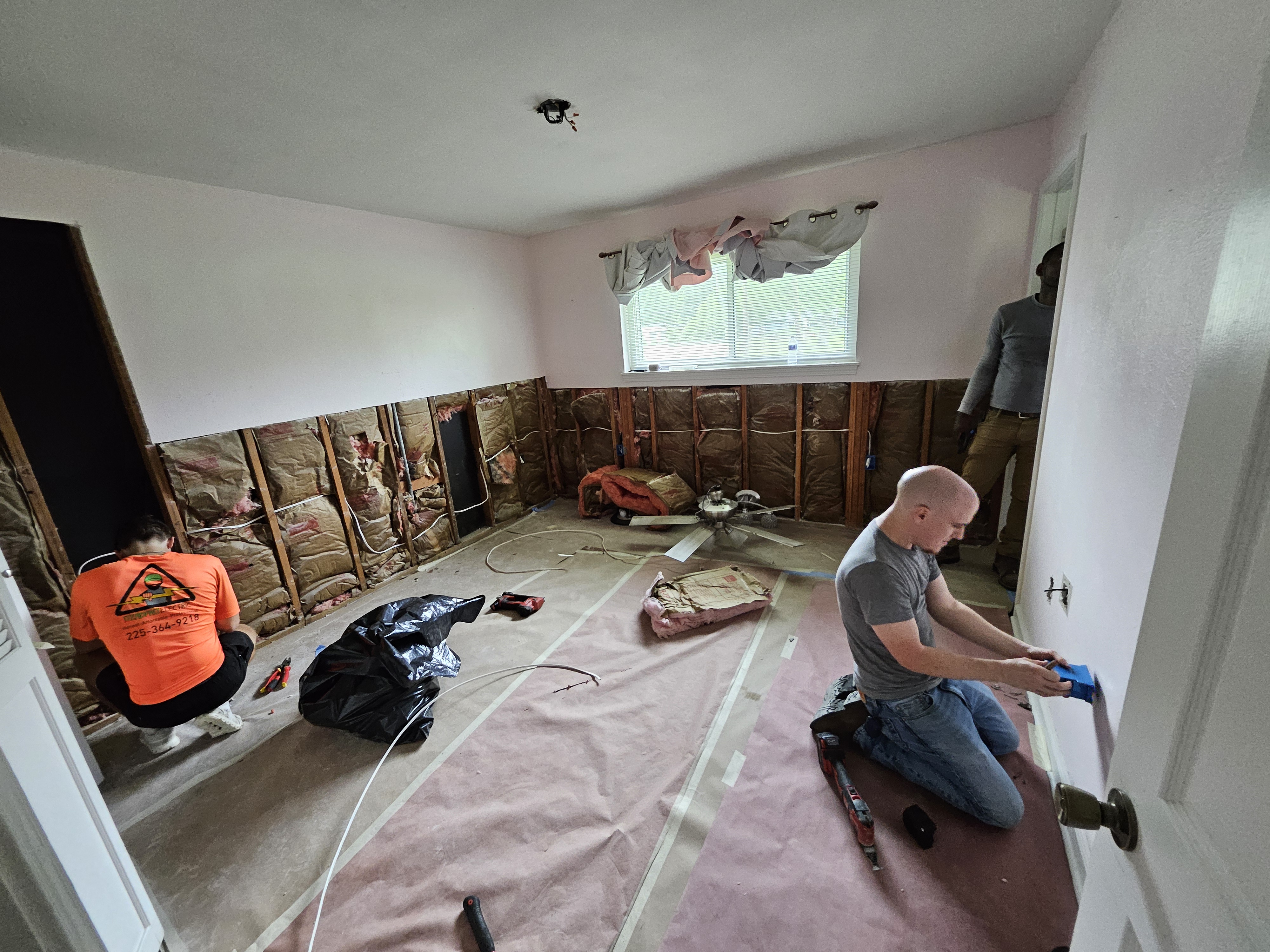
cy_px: 476
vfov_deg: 89.9
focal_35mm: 13
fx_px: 477
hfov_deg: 106.2
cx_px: 635
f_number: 2.2
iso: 320
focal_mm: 1.74
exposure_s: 1/40
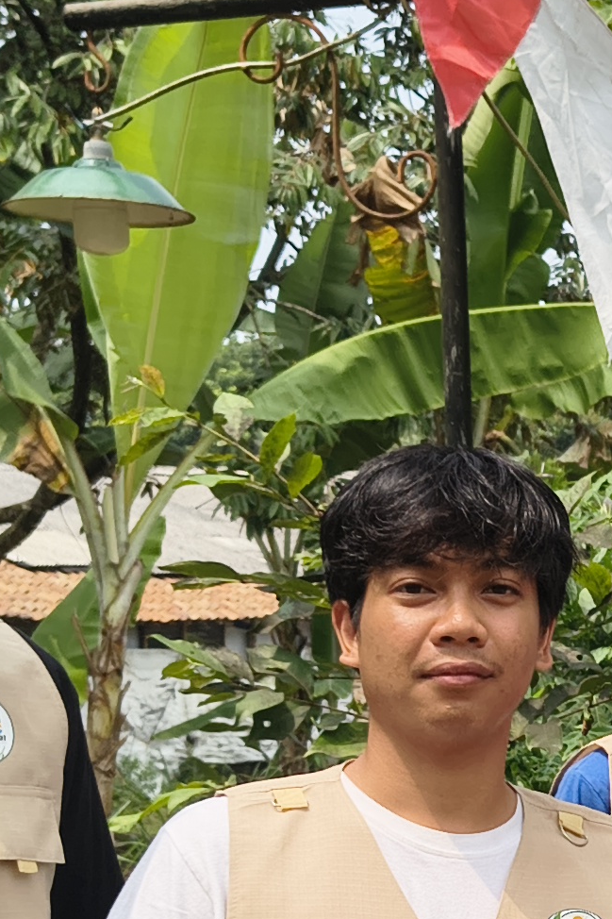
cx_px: 1107
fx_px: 2678
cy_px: 781
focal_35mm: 105
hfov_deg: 12.0
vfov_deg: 19.2
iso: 101
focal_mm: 5.56
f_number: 1.8
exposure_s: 1/1298
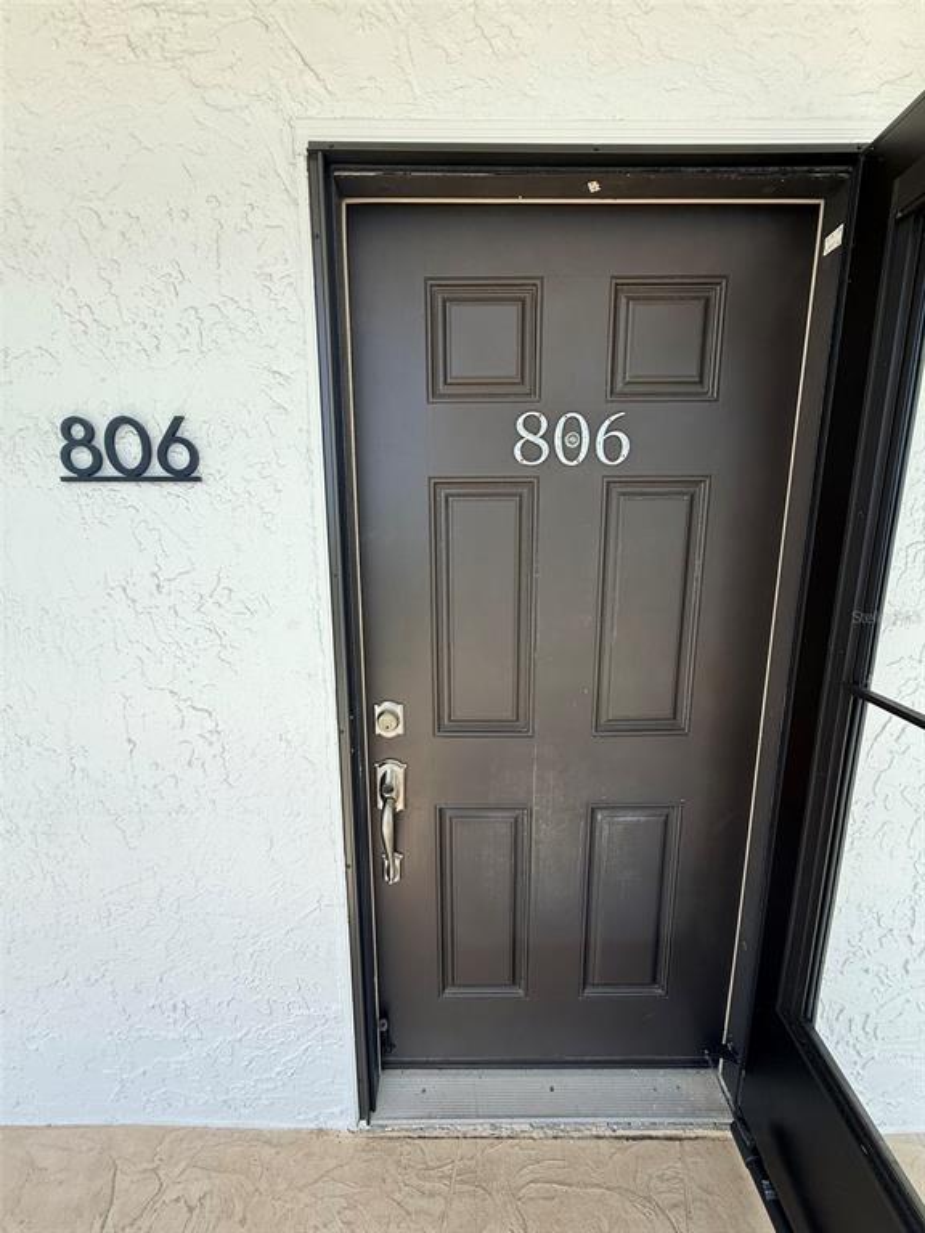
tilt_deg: -9.8
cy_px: 616
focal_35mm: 14
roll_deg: -0.9
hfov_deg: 85.7
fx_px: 499
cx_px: 462
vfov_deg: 102.1
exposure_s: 1/631
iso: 50
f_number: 2.2
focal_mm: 2.22
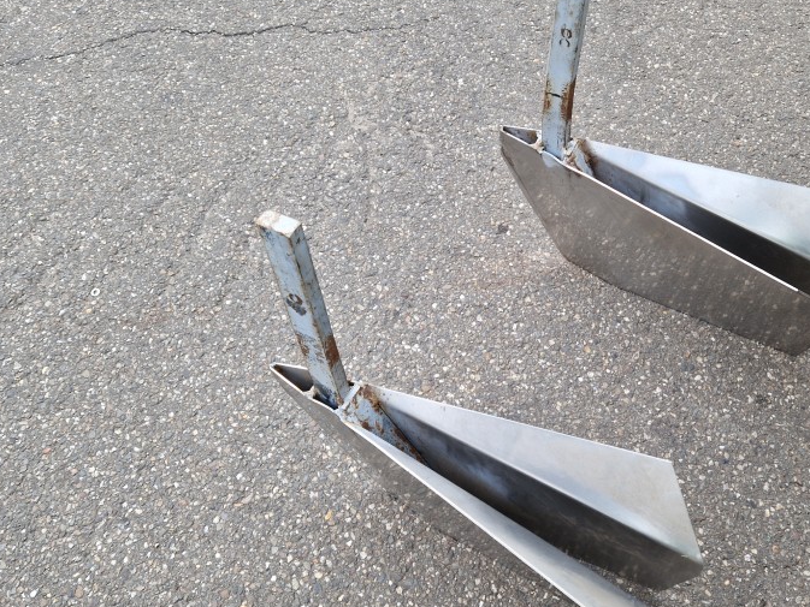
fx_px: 819
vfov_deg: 40.7
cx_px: 478
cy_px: 333
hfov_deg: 52.3
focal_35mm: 35
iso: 50
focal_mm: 5.4
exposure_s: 1/282
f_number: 1.8
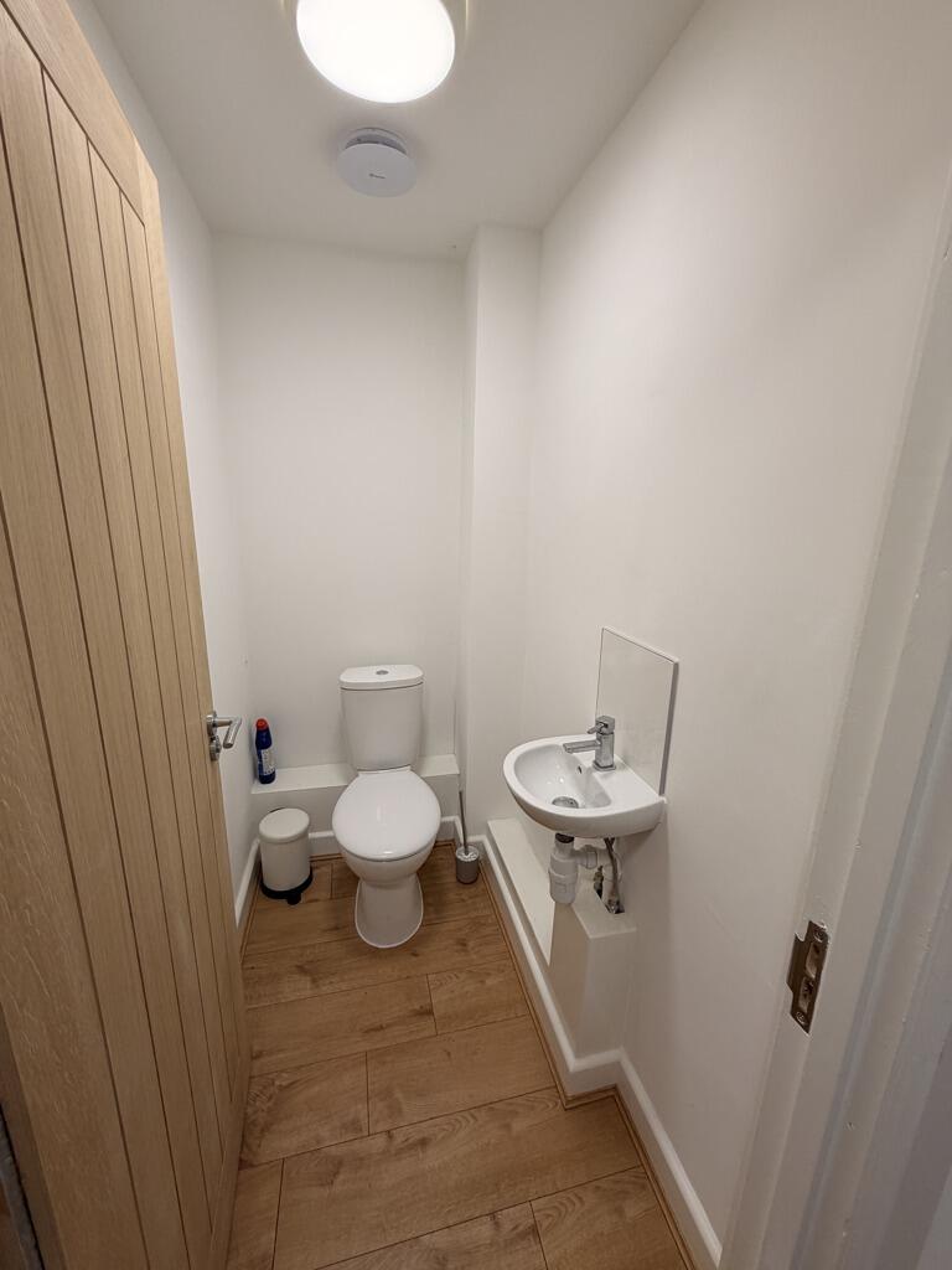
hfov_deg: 85.7
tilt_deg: -13.9
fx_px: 513
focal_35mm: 14
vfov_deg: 102.1
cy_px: 635
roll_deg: -2.7
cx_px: 476
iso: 100
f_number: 2.2
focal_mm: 2.22
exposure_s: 1/100
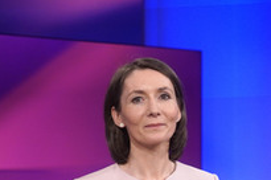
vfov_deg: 13.6
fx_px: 744
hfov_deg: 20.0
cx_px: 1
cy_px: 187
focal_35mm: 99
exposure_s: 1/500
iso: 640
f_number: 1.6
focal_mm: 30
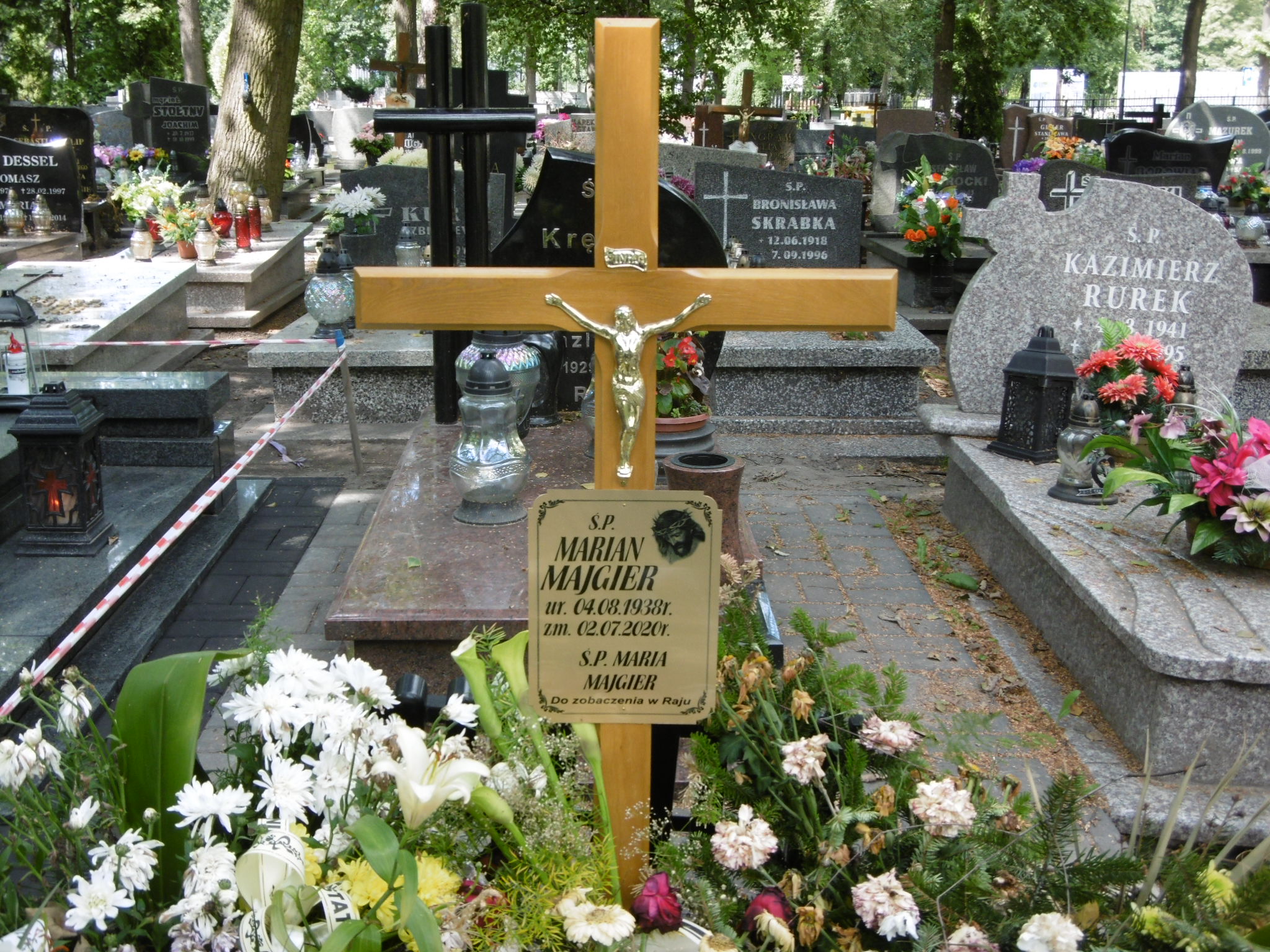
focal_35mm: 43
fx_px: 1578
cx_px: 635
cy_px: 476
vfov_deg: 33.6
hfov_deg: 43.9
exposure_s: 1/100
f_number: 3.8
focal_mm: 7.7
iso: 100
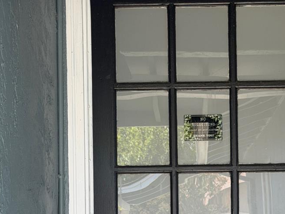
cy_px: 207
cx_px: 192
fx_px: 905
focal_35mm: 110
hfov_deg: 17.8
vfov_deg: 13.3
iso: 50
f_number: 1.78
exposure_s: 1/137
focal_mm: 6.76
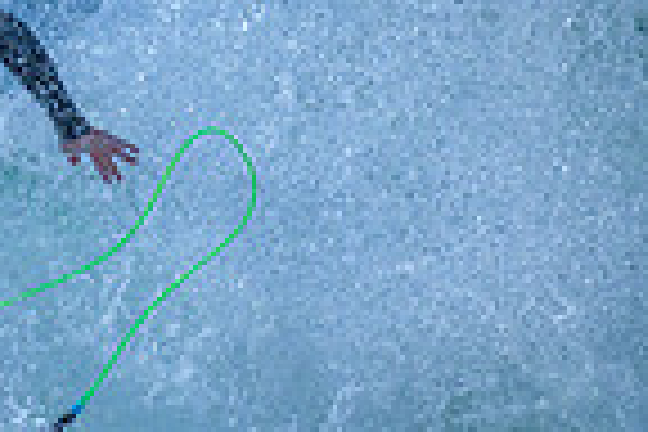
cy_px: 339
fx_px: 79500
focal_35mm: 4417
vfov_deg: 0.3
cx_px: -220
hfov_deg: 0.5
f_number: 6.3
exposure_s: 1/2000
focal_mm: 800
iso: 280
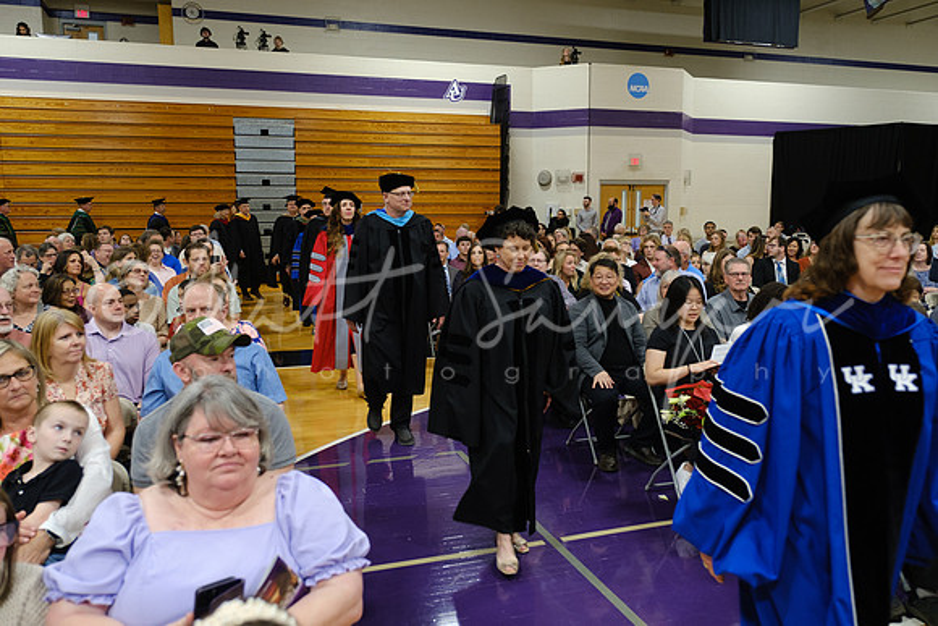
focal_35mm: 28
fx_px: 730
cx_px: 469
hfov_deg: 65.5
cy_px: 313
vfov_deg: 46.4
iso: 1600
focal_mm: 18.7
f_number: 2.8
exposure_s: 1/125
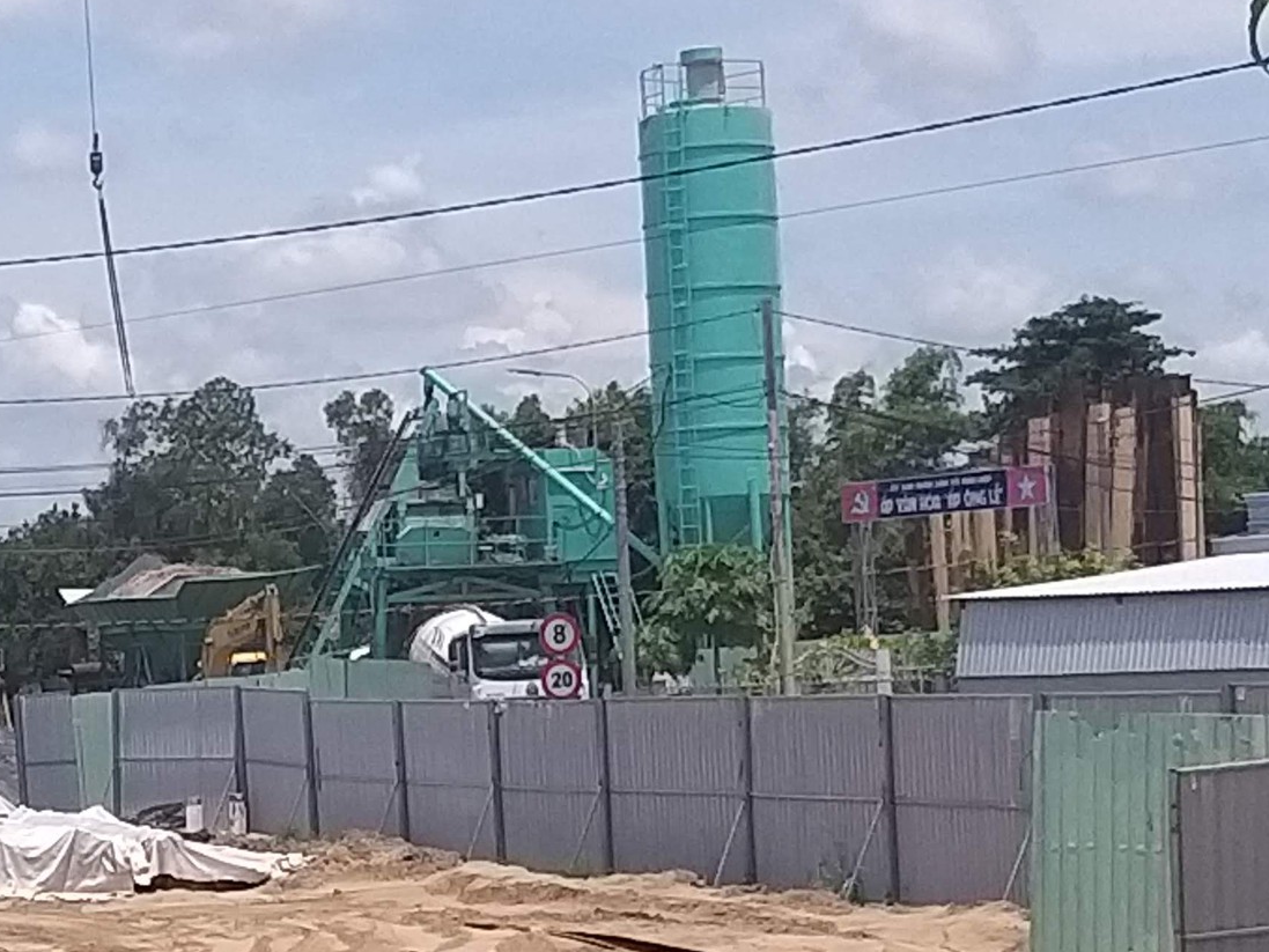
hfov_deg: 29.3
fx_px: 2310
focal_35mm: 63
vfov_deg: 23.2
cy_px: 620
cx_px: 97
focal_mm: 3.93
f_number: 1.7
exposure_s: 1/3437
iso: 50
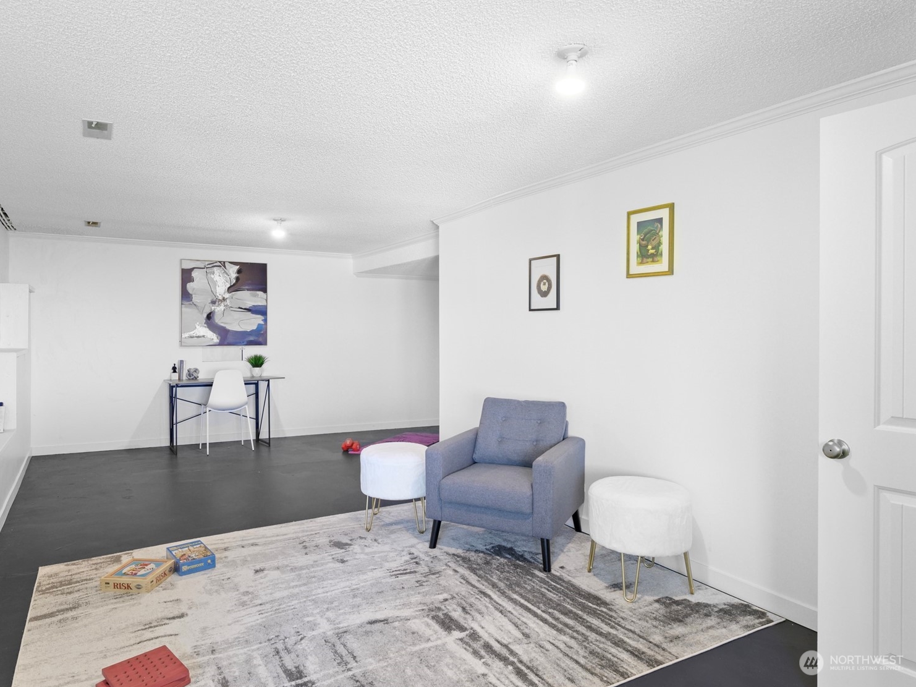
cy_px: 342
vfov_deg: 61.1
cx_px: 397
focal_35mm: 22
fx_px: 582
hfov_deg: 76.0
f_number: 10
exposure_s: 1.3
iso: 400
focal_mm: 20
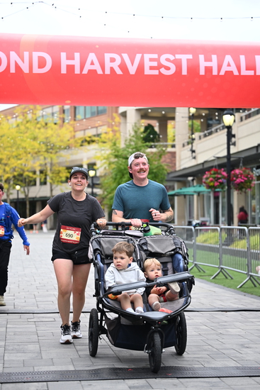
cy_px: 195
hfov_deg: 19.5
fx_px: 758
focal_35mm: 70
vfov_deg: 28.8
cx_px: 130
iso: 640
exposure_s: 1/2000
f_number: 2.8
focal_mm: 70
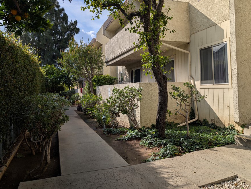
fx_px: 203
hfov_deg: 63.3
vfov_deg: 49.8
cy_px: 86
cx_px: 136
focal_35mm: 28
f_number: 1.68
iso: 20
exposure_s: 1/1517
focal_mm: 6.9
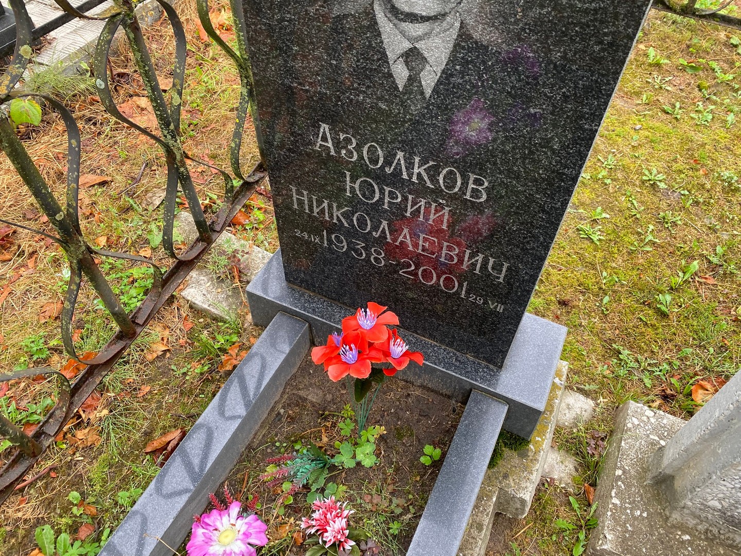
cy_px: 278
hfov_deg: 67.3
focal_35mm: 26
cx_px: 370
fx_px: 557
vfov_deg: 53.1
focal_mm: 4.25
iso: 50
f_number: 1.8
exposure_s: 1/122
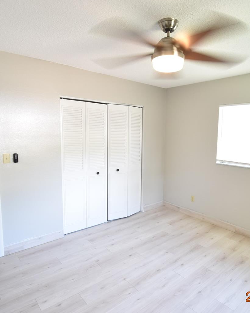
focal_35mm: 22
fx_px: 204
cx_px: 156
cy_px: 158
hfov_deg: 62.3
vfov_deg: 75.0
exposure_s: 1/30
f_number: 3.5
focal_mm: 10
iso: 800
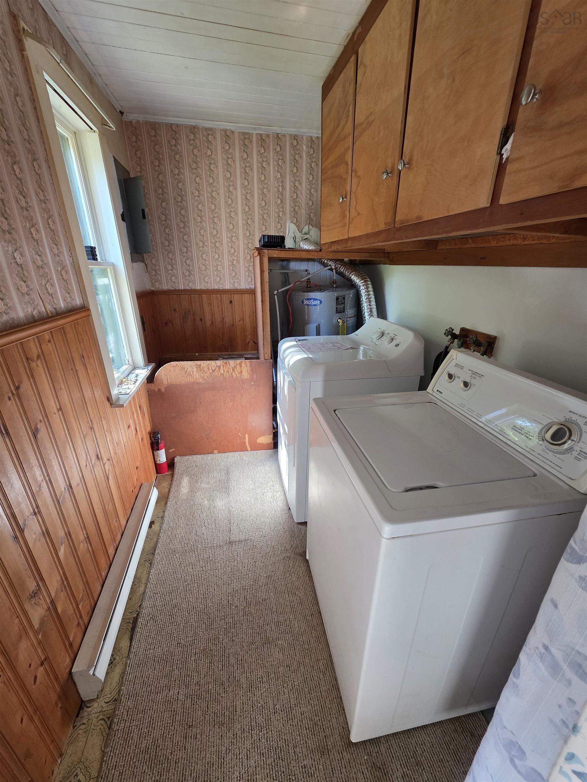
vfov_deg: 106.2
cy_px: 391
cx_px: 294
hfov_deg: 89.9
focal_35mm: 13
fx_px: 294
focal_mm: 2.2
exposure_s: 1/60
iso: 160
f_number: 1.9
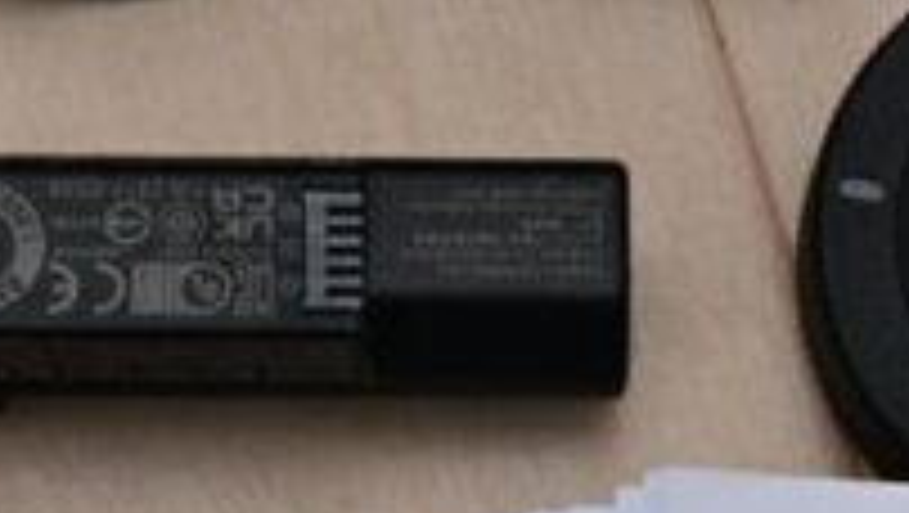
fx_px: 4607
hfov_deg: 11.2
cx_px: 720
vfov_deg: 6.3
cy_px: 812
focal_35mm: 191
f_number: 8
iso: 800
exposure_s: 1/60
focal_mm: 24
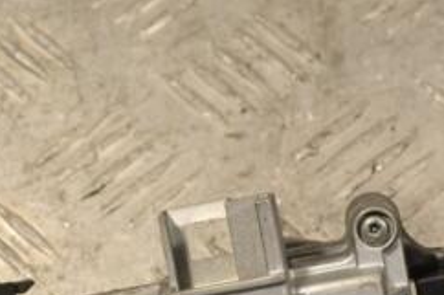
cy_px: 306
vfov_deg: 7.3
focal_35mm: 186
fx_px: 2292
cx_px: 216
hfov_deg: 11.1
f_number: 10
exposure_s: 1/400
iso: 3200
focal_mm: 50
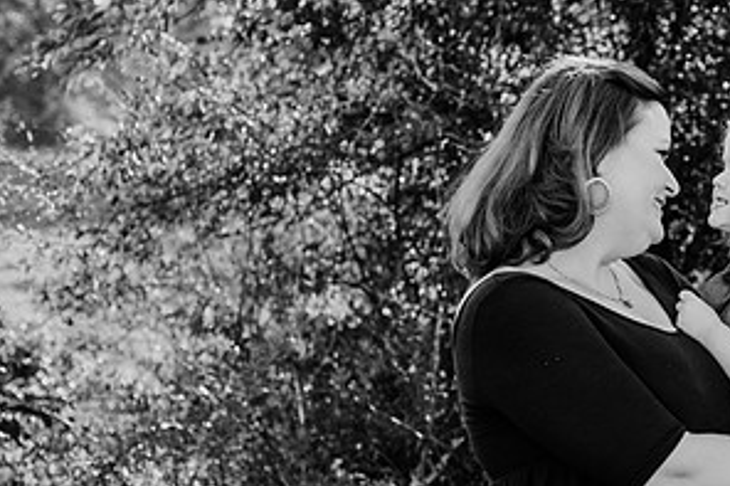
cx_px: 710
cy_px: 292
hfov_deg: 20.2
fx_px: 1986
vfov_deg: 13.9
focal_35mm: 98
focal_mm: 50
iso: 200
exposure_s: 1/800
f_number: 4
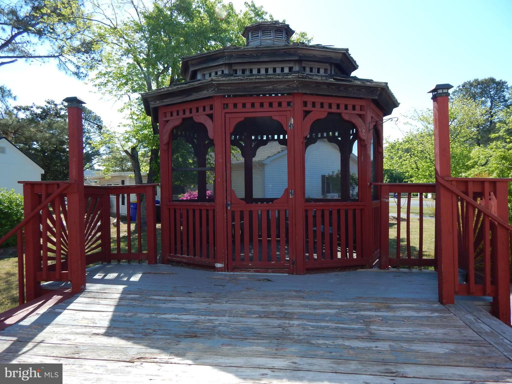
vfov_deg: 58.9
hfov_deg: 73.9
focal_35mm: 23
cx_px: 256
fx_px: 340
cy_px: 192
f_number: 3
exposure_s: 1/1000
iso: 125
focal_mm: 4
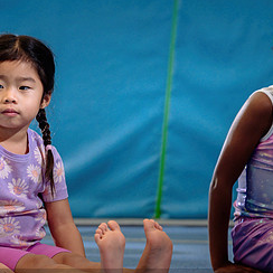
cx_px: 0
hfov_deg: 9.9
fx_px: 1561
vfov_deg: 10.0
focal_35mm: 175
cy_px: 187
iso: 800
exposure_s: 1/160
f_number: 3.5
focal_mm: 70
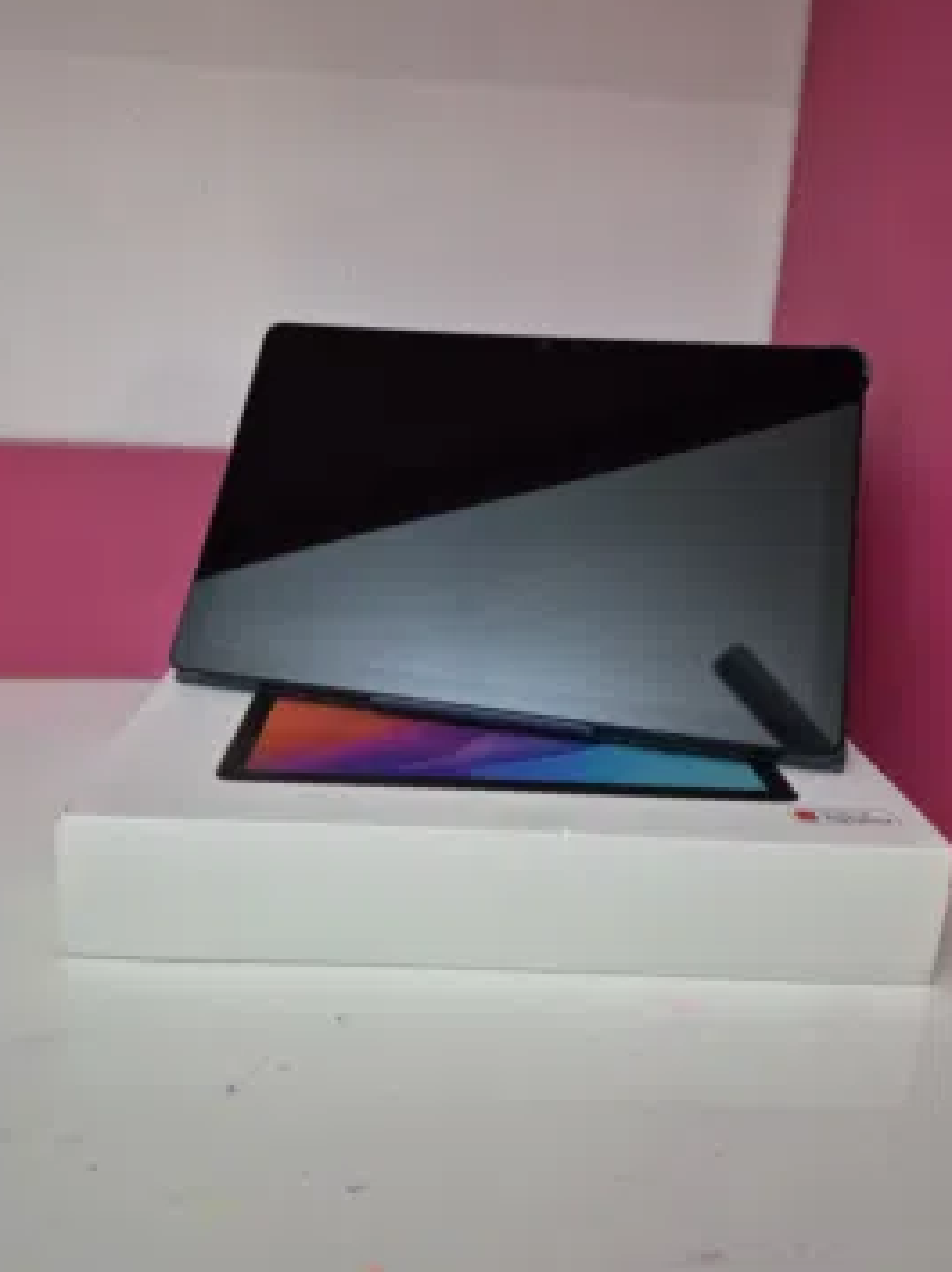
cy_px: 625
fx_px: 955
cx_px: 463
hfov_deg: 53.0
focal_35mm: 26
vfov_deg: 67.3
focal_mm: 5.4
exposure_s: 1/100
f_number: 1.8
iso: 1000
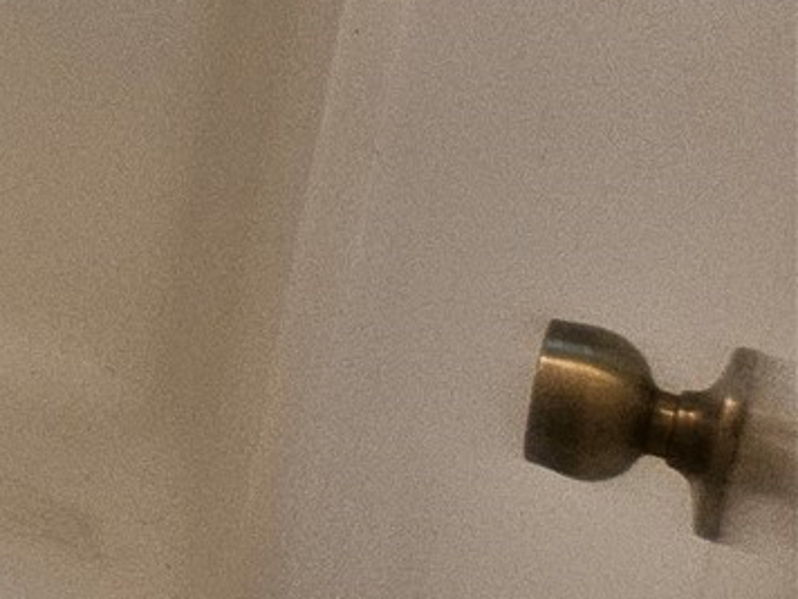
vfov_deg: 12.8
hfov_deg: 14.0
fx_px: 2490
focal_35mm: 108
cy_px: -372
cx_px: -993
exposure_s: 1/120
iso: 250
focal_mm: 5
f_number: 1.8
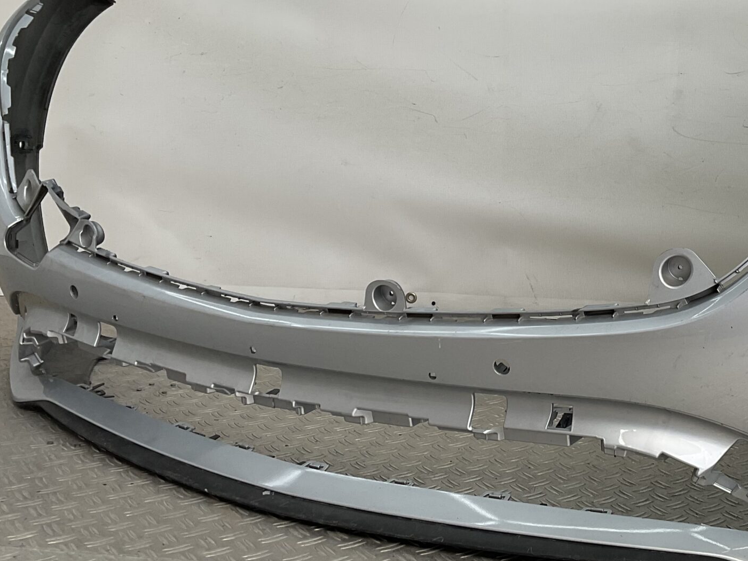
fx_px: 1145
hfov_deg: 35.0
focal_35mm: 53
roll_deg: -3.3
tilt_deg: -7.5
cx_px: 605
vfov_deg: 27.4
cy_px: 196
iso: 16
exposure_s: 1/266
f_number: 1.8
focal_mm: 3
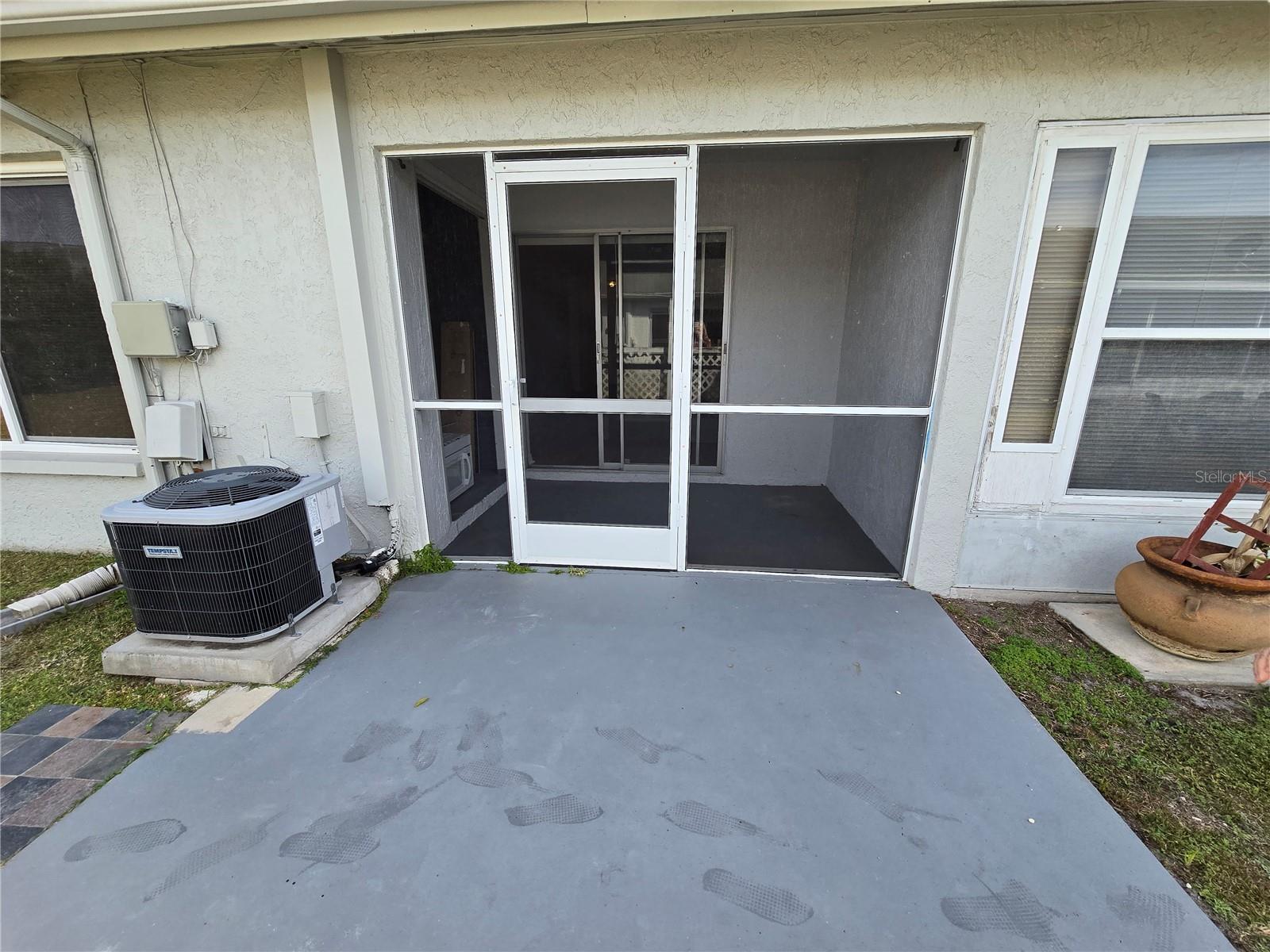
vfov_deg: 89.9
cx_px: 635
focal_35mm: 13
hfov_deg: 106.2
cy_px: 476
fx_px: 477
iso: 80
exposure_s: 1/719
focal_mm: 2.2
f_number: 2.2
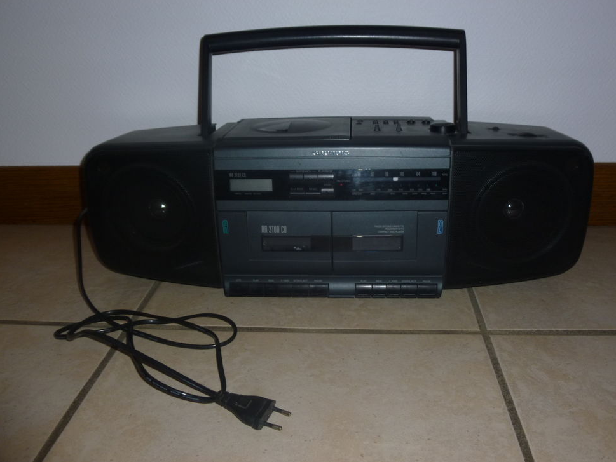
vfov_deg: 44.2
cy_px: 226
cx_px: 316
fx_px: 570
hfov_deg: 56.8
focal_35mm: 32
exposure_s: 1/60
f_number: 3.4
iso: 100
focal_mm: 5.6
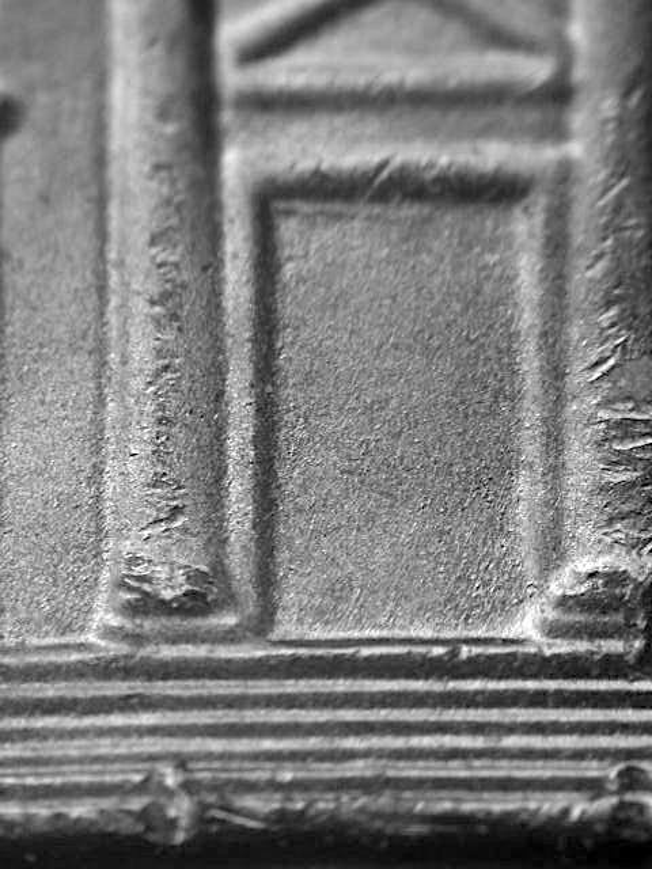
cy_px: 434
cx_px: 326
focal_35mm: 130
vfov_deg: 15.2
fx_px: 3265
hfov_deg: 11.4
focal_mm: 26.9
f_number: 4.6
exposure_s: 1/21.9
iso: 100
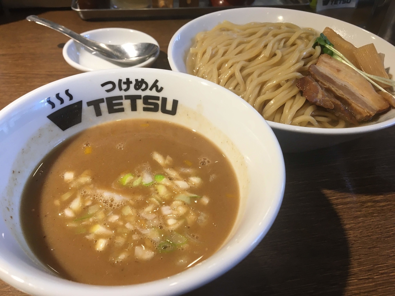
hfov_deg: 61.7
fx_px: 331
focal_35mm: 29
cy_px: 148
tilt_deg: -42.8
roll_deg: -3.0
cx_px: 198
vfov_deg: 48.2
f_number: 2.2
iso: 40
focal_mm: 4.15
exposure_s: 1/33
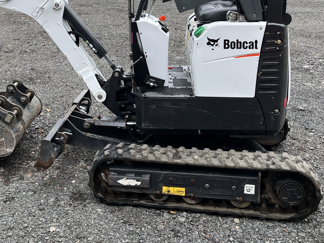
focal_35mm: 49
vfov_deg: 28.5
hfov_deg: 38.6
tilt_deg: -10.1
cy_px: 25
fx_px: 459
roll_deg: +1.0
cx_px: 118
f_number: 1.6
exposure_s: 1/1992
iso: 50
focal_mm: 5.1
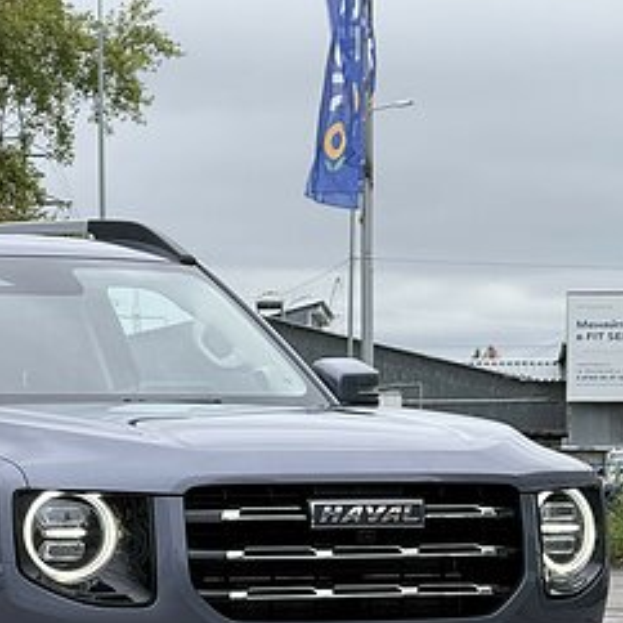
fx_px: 4887
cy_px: 525
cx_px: -21
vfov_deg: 7.3
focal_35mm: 240
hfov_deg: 7.3
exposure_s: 1/264
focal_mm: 15.66
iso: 50
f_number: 2.8
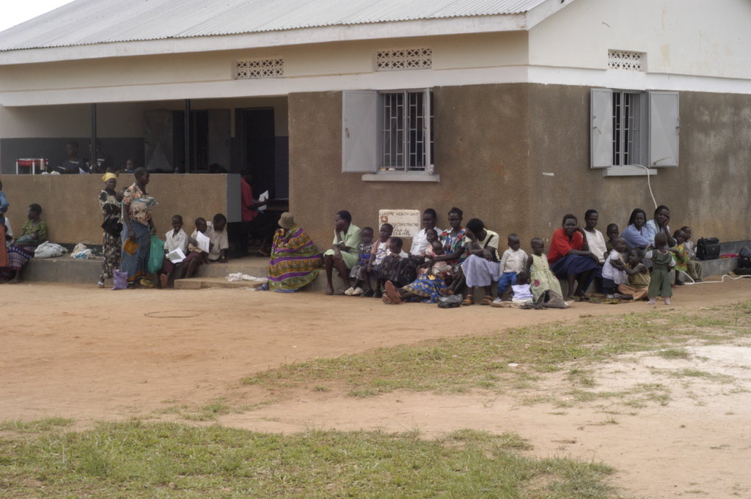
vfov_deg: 18.2
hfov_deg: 27.0
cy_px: 250
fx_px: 1563
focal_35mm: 75
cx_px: 376
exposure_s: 1/100
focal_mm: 50
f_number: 22
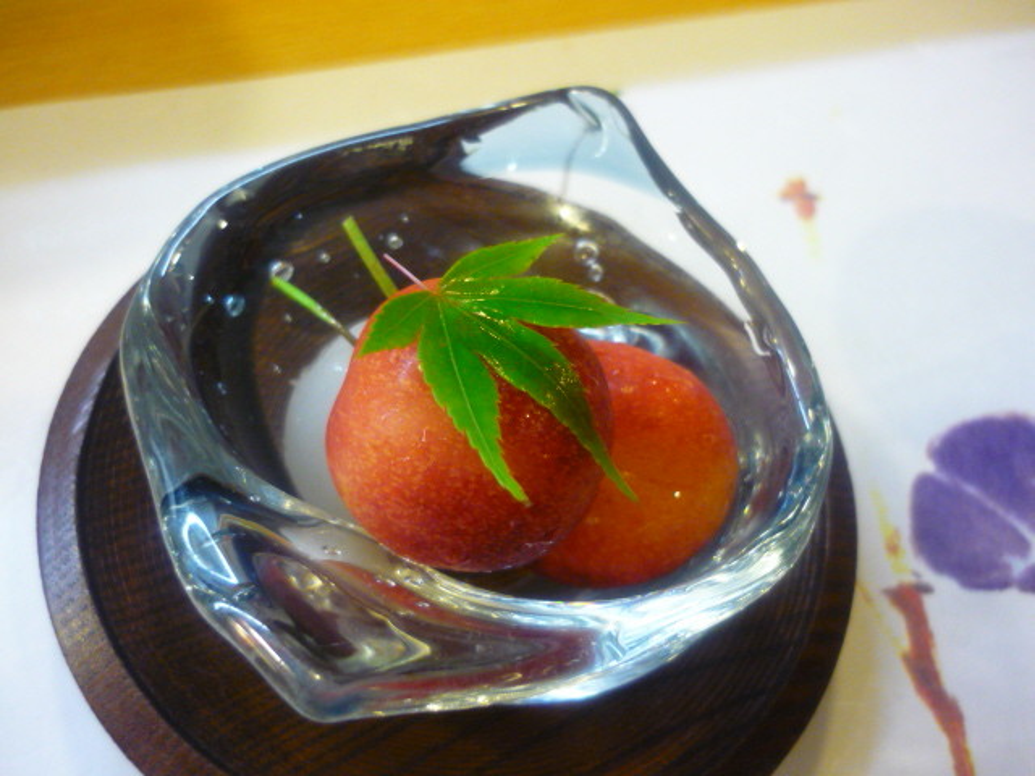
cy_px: 388
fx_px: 987
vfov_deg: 42.9
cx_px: 518
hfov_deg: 55.4
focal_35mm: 33
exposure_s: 1/20
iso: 400
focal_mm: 5.5
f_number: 2.8
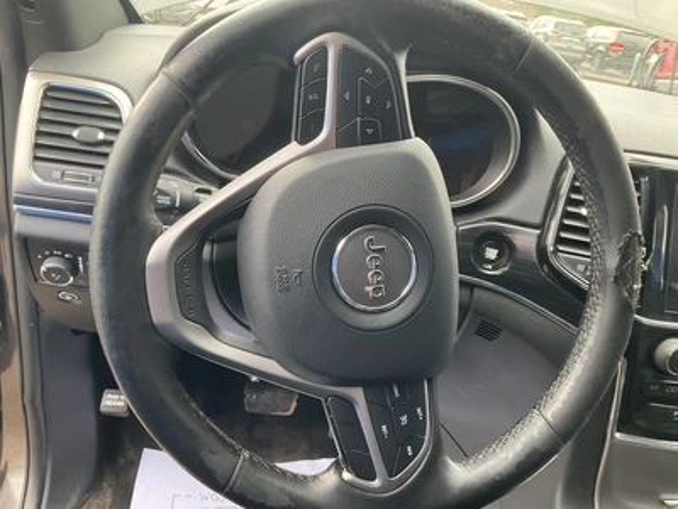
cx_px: 339
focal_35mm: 29
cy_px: 254
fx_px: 568
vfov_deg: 48.2
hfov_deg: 61.7
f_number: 1.8
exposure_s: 1/60
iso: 100
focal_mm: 3
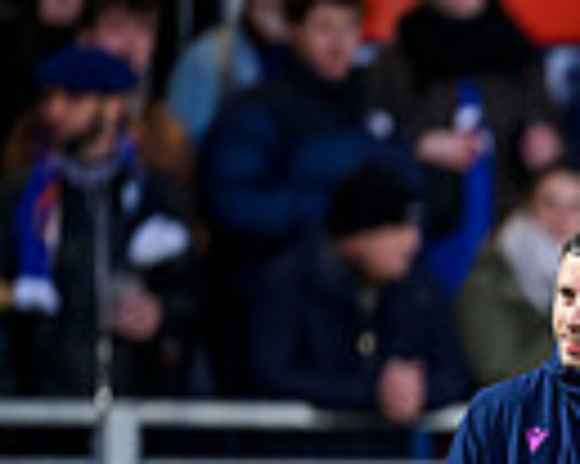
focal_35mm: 1688
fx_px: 28954
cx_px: 1277
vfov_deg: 0.9
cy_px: 547
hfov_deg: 1.1
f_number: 3.2
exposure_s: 1/640
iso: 3200
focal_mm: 400
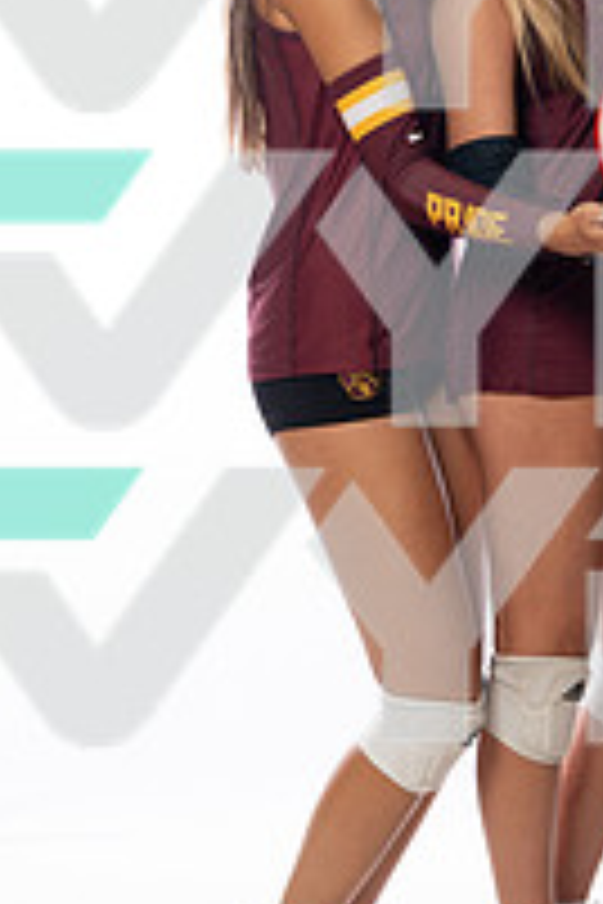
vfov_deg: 18.2
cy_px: 292
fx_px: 2814
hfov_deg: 12.1
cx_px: 544
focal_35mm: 112
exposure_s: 1/250
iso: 640
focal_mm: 50
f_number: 5.6
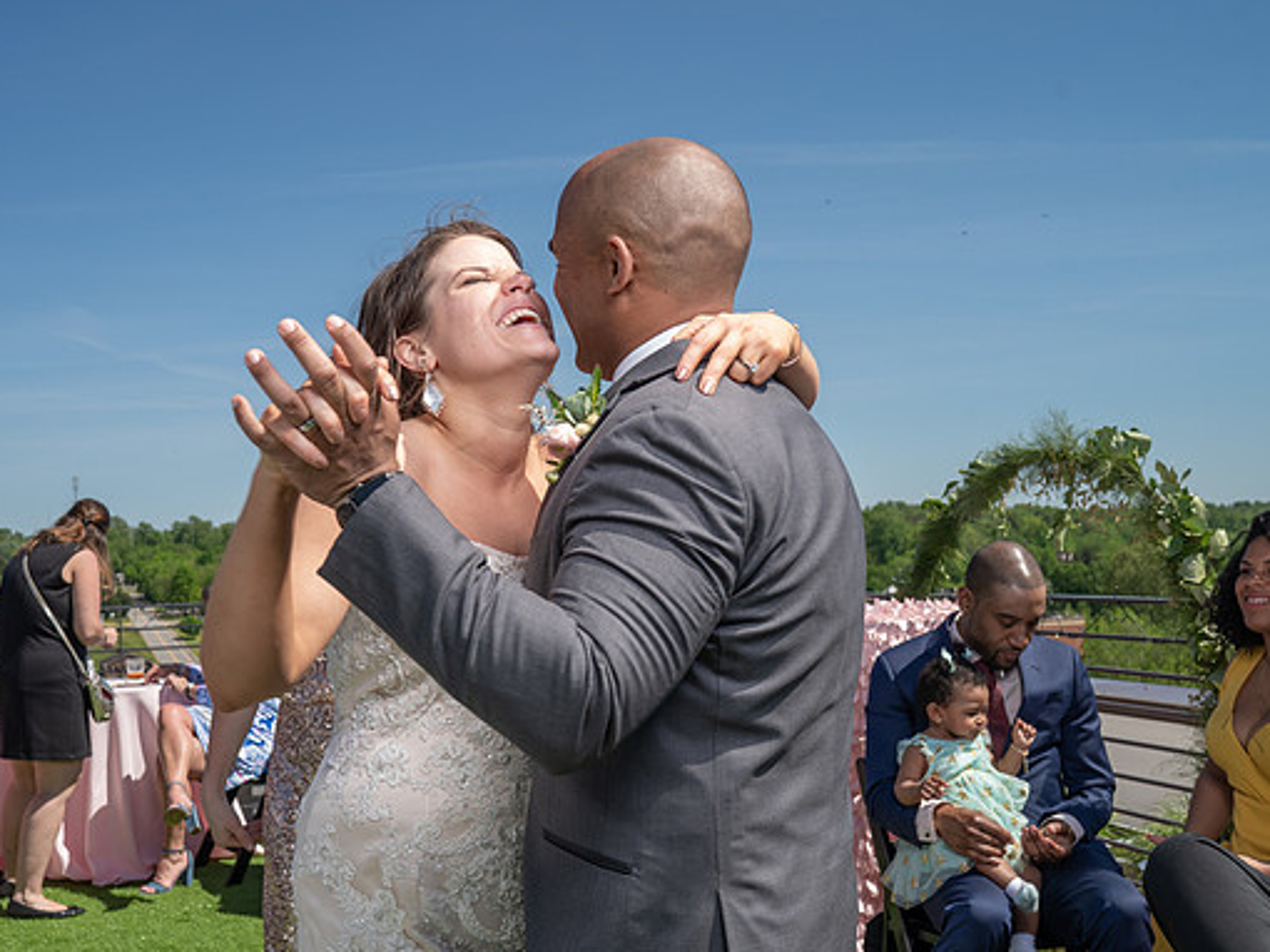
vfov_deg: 35.9
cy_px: 477
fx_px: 1467
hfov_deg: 46.7
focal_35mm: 40
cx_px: 565
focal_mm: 35
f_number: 7.1
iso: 50
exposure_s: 1/250
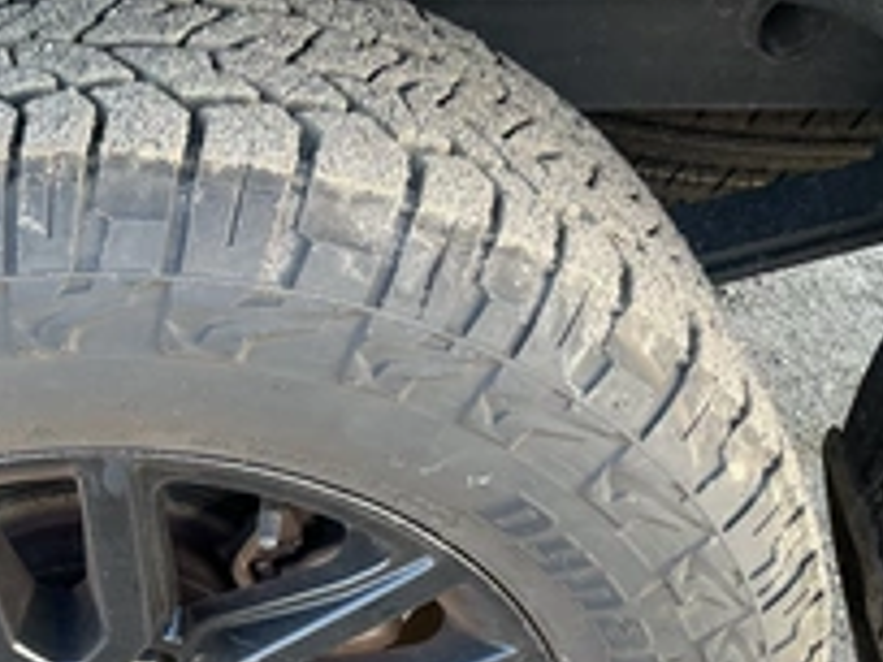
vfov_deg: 25.6
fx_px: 1403
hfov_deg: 33.4
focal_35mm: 55
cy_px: 610
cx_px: 121
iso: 64
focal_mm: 3
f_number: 1.8
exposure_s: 1/122
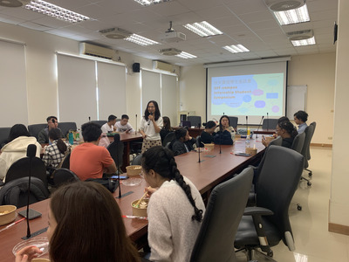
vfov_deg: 53.1
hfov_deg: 67.3
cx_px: 174
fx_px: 262
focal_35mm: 26
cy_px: 131
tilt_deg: -3.8
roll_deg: +1.3
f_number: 1.8
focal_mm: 4.25
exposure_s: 1/120
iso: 100
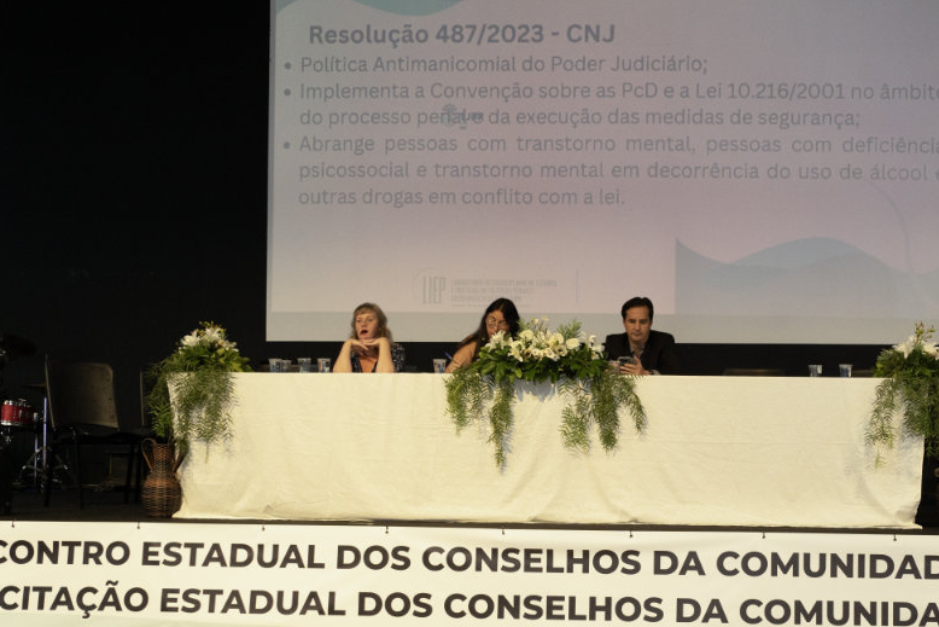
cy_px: 443
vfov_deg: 24.9
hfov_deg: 36.1
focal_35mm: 54
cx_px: 690
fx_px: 1409
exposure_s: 1/100
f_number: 4
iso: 3200
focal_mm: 35
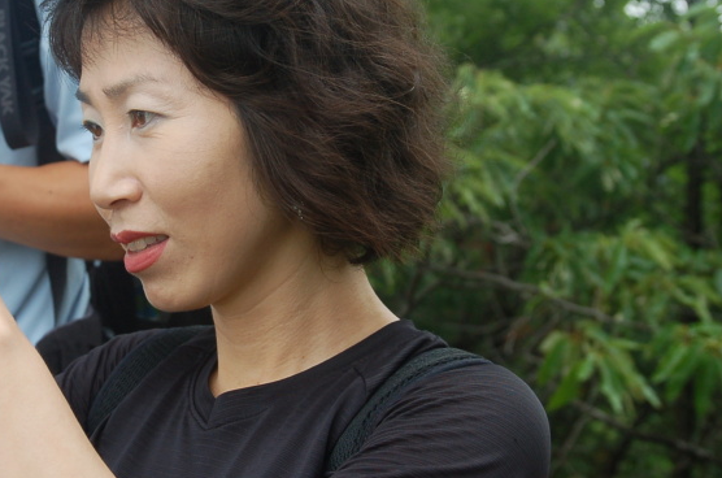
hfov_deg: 21.5
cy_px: 142
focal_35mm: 94
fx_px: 1881
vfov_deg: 14.4
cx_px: 152
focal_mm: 34
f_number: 5.6
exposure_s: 1/125
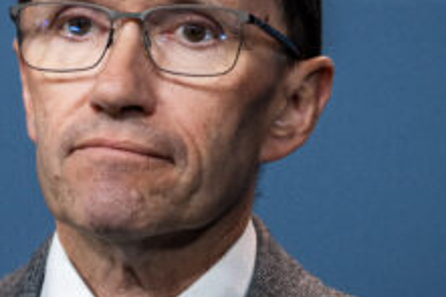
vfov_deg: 2.3
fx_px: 7242
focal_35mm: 585
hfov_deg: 3.5
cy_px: 137
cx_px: 162
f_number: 4
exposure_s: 1/250
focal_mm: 200
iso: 1600
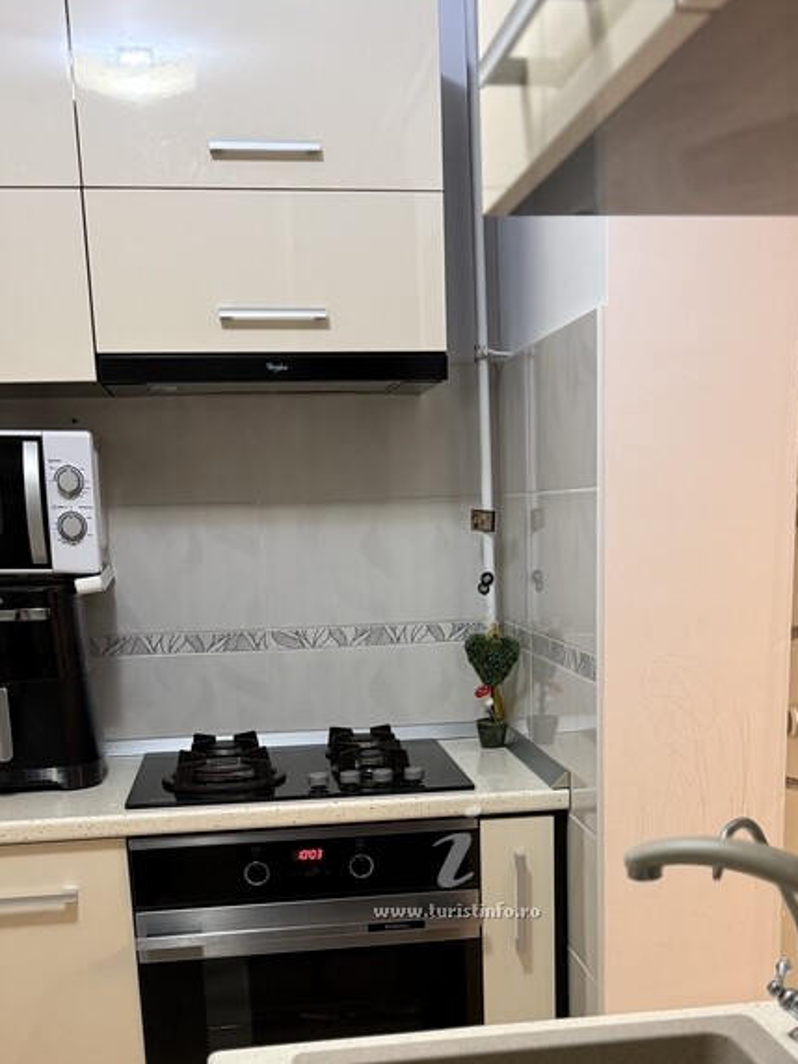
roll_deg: +1.5
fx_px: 1322
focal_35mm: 43
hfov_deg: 33.6
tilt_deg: -13.6
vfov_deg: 42.0
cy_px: 846
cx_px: 445
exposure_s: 1/50
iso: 250
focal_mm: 6.76
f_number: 1.78
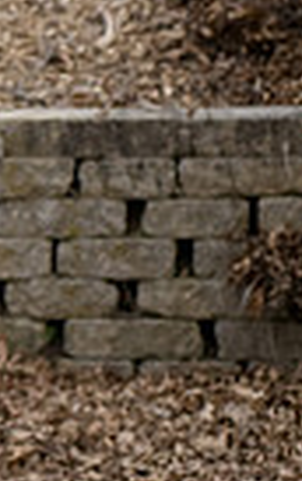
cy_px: 30
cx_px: -706
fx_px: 4529
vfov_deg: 6.1
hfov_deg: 3.7
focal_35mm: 345
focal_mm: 80
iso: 400
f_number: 5.6
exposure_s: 1/640
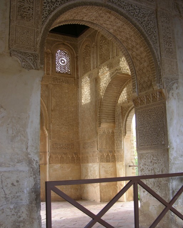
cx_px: 97
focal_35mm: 41
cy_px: 122
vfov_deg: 44.8
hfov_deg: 36.5
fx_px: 278
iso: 50
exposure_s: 1/22.8
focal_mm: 8.9
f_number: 2.8
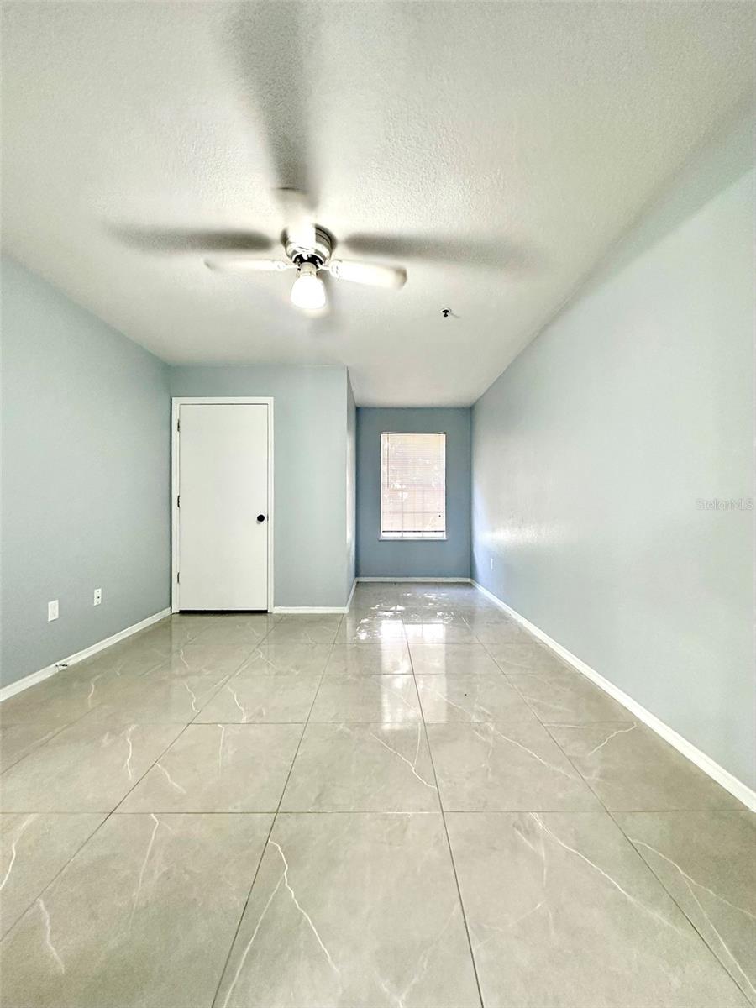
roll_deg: +0.6
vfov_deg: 102.1
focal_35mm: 14
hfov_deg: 85.7
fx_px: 408
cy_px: 504
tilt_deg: +2.3
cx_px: 378
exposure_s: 1/60
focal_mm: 2.22
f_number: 2.2
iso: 250
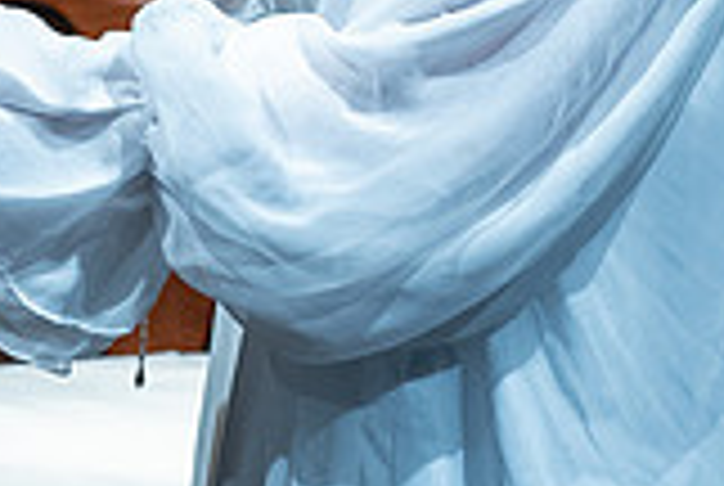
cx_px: 635
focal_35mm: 246
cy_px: -504
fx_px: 4956
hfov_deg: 8.3
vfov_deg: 5.5
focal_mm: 35
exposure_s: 1/250
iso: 1250
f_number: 2.8
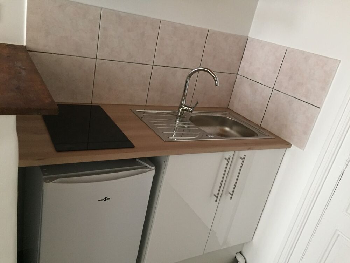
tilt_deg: -20.8
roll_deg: -13.4
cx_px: 175
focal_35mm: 29
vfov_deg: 48.2
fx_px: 293
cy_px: 132
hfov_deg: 61.7
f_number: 2.2
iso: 250
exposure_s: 1/33
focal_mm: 4.15
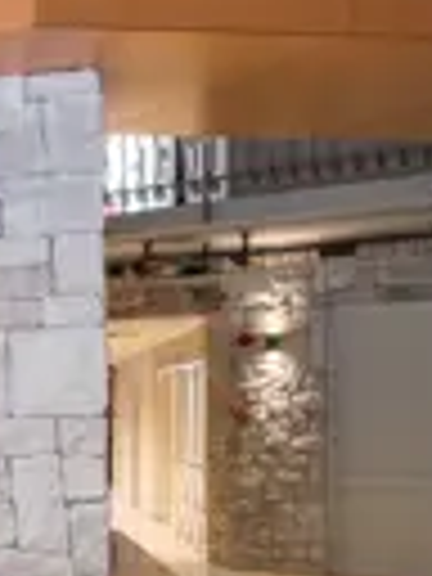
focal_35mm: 74
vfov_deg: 26.1
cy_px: 400
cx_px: -554
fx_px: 1231
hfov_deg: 14.5
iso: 250
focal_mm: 13.2
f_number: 4
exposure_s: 1/200
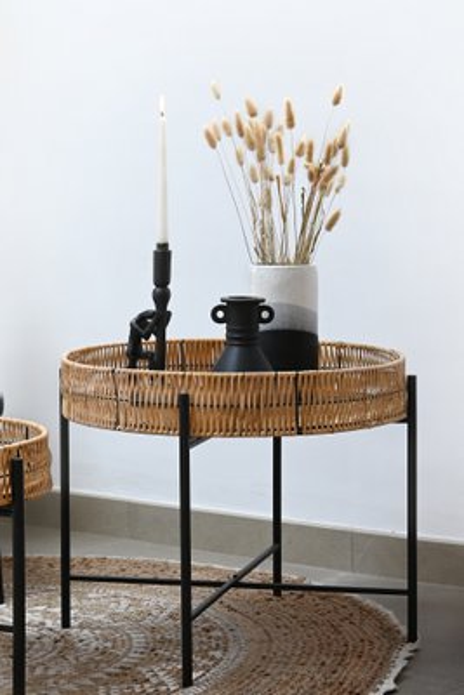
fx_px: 1796
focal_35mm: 93
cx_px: 232
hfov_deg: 14.7
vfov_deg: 21.9
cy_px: 348
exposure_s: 1/100
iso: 1000
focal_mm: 62
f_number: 10
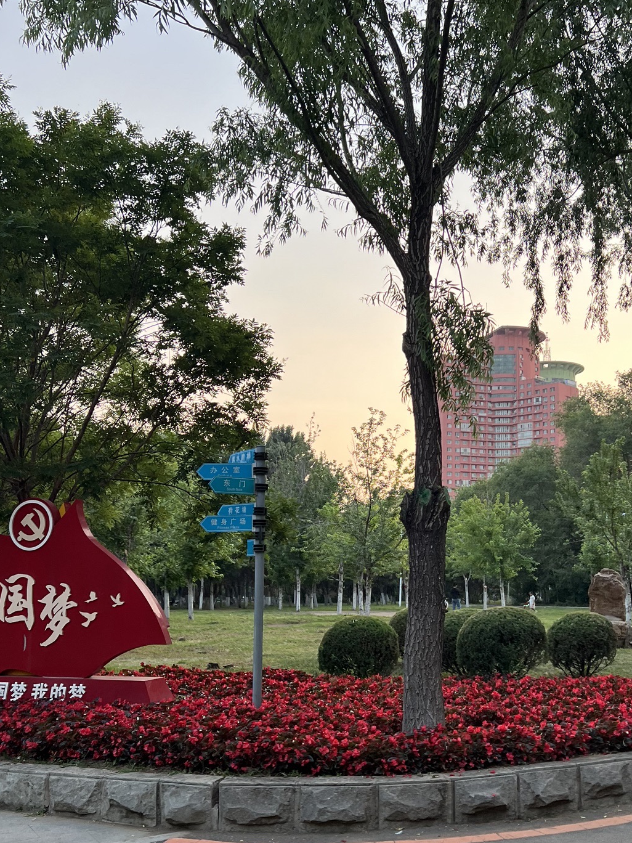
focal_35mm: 38
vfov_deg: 48.8
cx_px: 444
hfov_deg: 37.1
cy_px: 481
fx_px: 925
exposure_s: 1/351
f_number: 1.5
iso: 50
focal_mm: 5.7
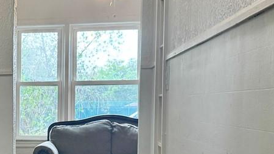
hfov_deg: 21.2
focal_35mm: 93
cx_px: -63
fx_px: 676
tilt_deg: -3.8
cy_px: 148
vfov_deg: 12.9
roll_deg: +0.2
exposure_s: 1/120
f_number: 1.78
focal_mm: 6.76
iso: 125
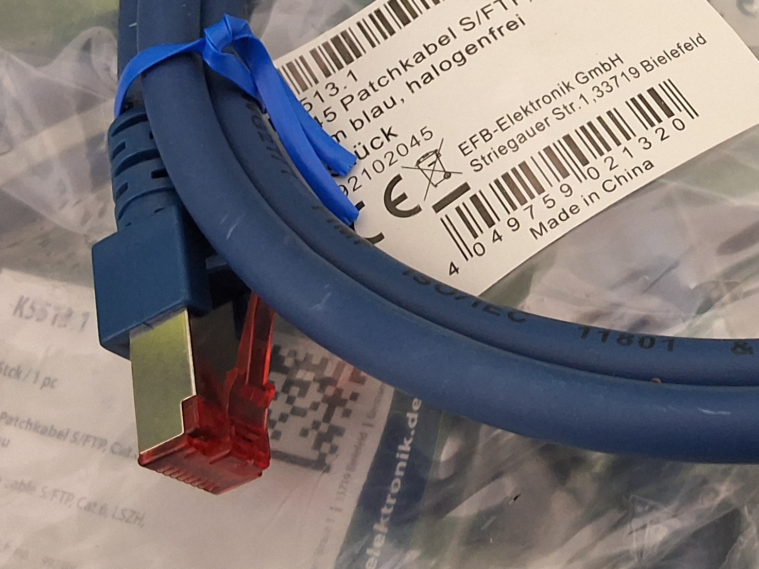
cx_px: 729
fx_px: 1360
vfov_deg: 23.1
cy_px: 66
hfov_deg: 29.5
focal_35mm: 62
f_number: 1.9
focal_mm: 2.91
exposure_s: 1/24
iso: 250
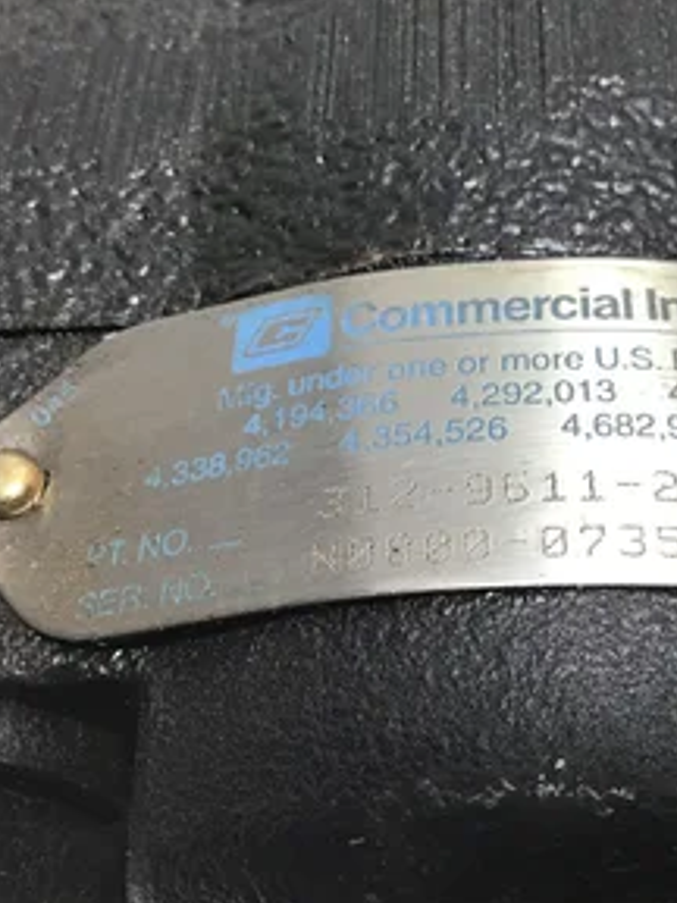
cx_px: 514
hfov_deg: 32.9
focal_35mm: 43
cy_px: 439
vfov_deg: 43.8
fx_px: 1121
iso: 25
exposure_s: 1/40
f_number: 2.4
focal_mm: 3.3
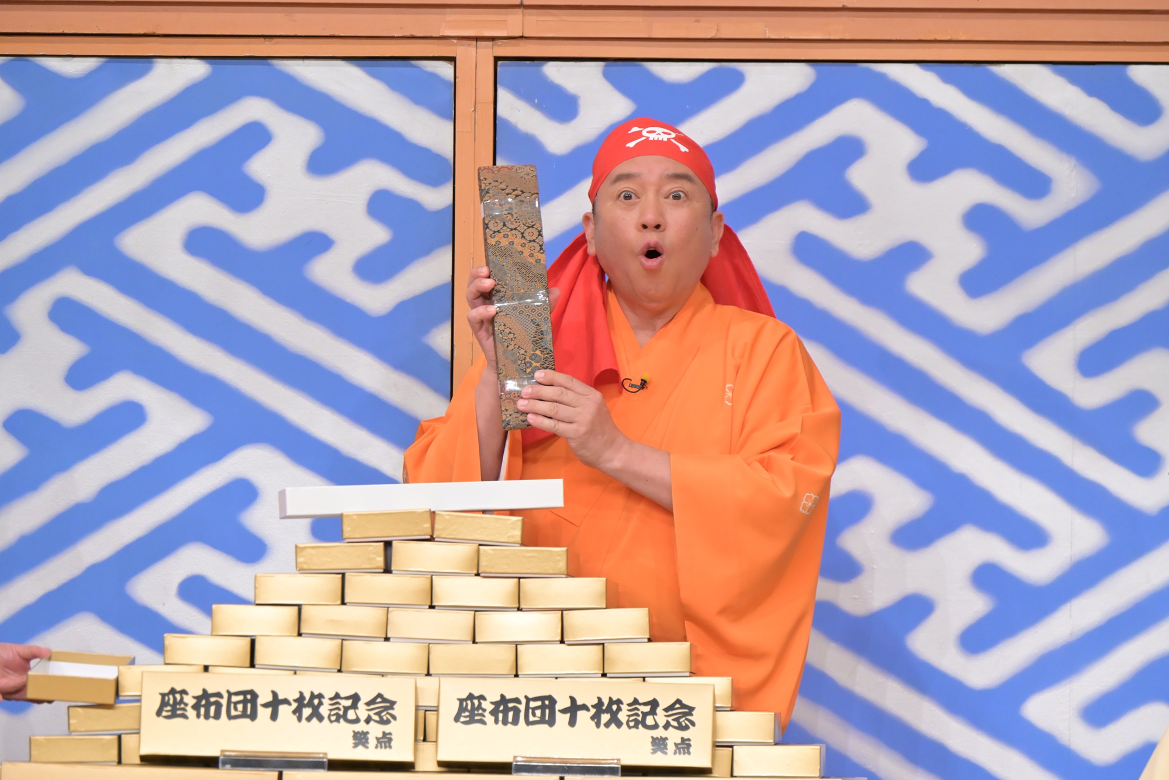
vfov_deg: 5.3
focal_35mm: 259
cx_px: 584
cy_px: 390
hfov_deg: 7.9
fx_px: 8413
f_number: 7.1
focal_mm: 259
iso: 6400
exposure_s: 1/500
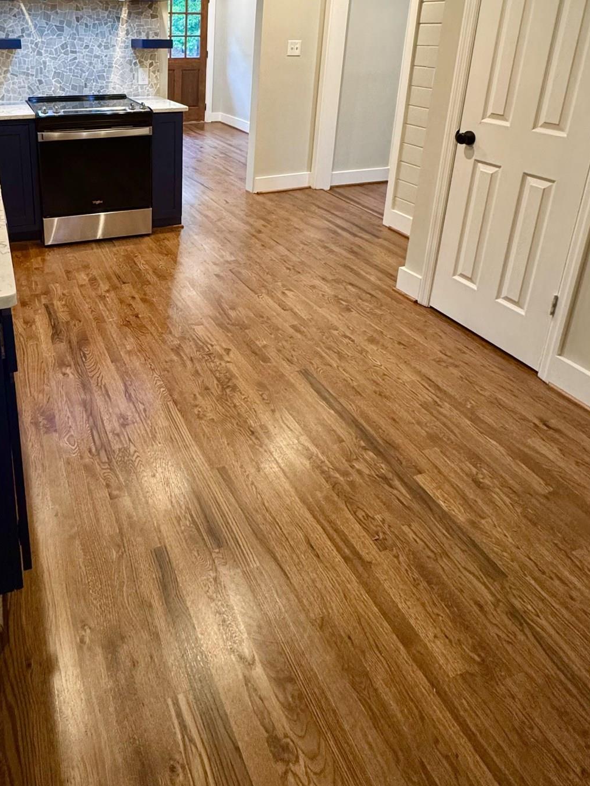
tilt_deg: -17.8
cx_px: 157
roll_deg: +0.9
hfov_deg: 54.5
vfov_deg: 67.1
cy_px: 196
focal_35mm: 24
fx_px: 545
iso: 320
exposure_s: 1/60
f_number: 2.2
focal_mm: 2.22
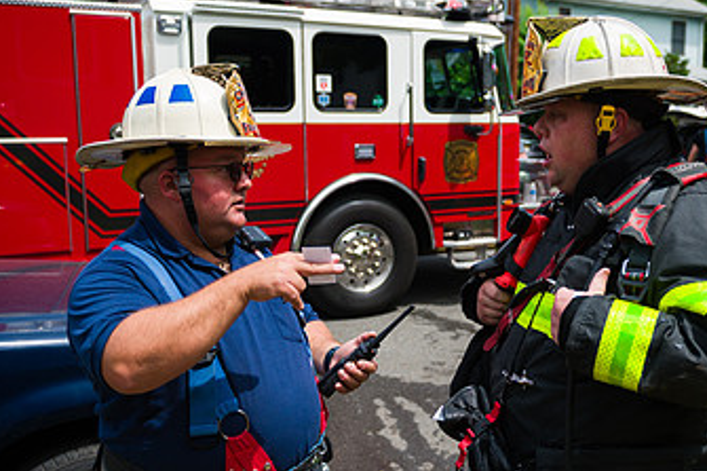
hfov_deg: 43.2
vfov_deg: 29.8
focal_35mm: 45
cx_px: 452
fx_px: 883
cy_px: 253
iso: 200
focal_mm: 26
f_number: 3.2
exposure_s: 1/3200
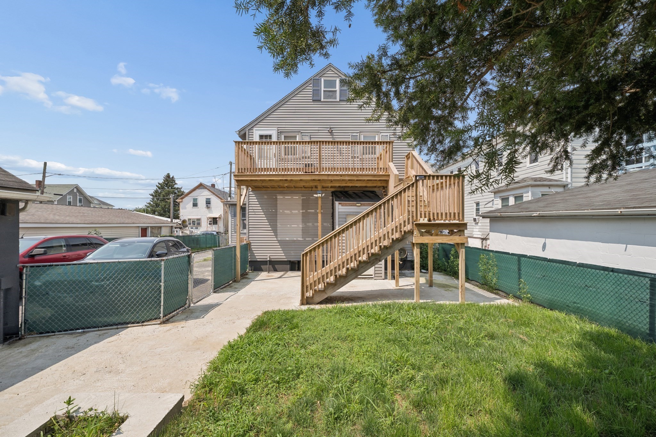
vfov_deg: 81.2
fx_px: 255
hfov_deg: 104.3
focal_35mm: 14
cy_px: 218
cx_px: 328
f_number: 8
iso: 400
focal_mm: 14
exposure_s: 1/1250
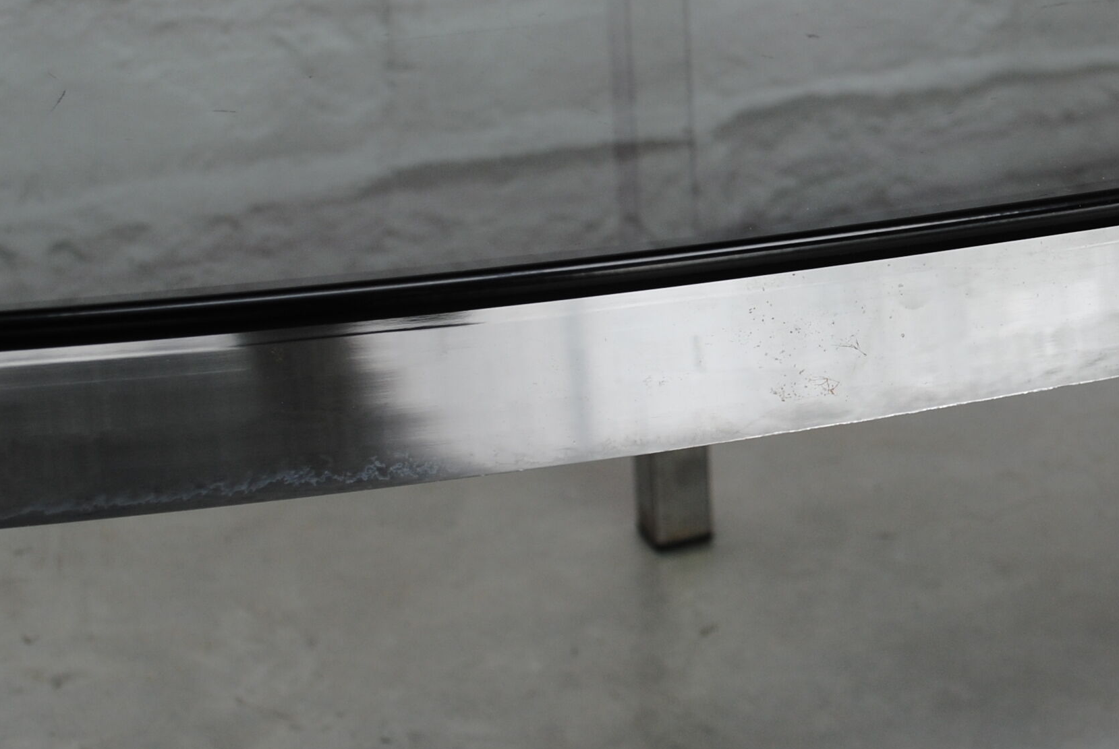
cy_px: 299
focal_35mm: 84
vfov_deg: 16.3
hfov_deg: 23.3
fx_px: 2614
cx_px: 1066
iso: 100
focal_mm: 24
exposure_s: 1/125
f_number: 5.6
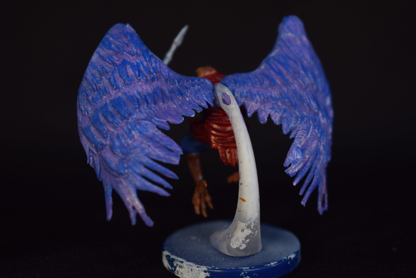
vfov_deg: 16.6
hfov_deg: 24.6
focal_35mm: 82
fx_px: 953
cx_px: 208
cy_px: 139
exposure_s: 1/30
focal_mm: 55
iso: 400
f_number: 5.6
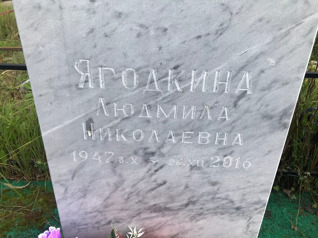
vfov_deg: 49.7
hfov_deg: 63.4
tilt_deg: -29.2
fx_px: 257
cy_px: 119
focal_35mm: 28
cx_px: 159
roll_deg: -2.2
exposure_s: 1/1126
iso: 20
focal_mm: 3.99
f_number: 1.8
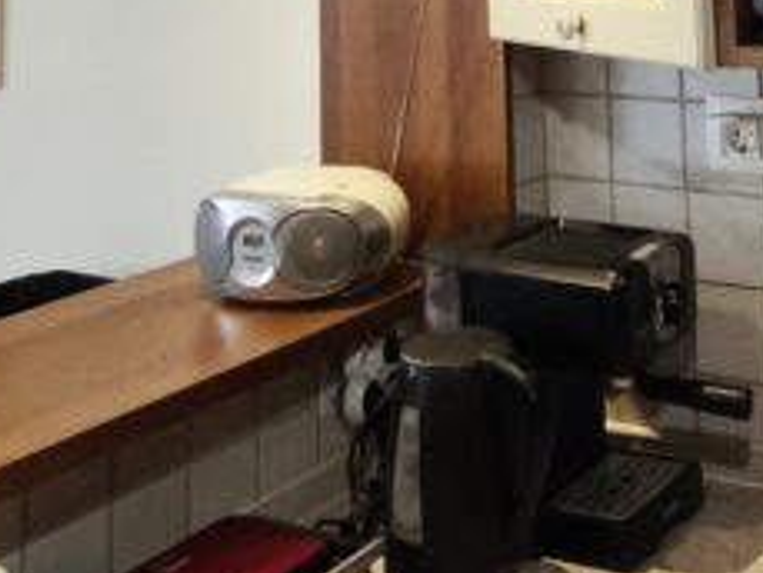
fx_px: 1478
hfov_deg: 28.7
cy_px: -310
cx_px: 540
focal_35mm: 67
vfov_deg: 19.0
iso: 400
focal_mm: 1.91
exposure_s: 1/33.3
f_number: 2.2
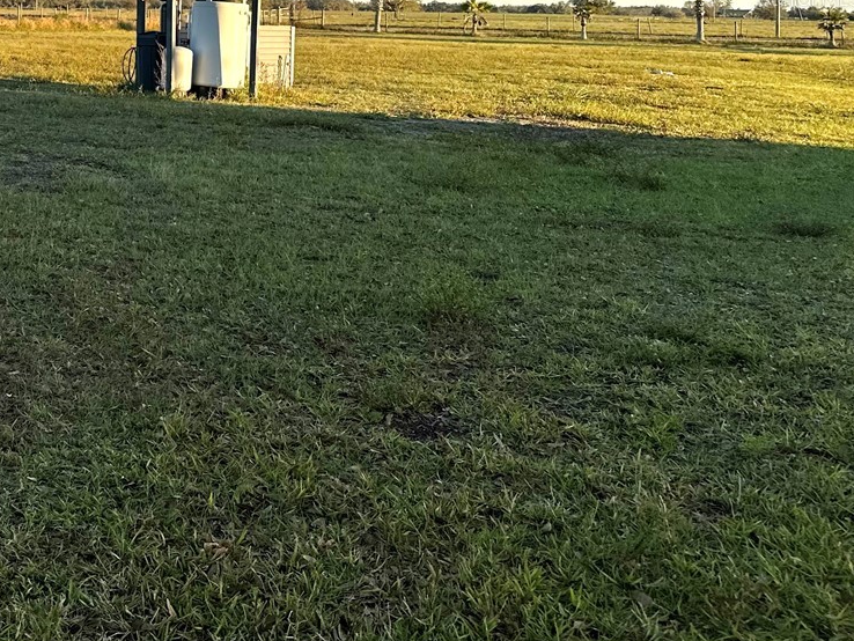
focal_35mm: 52
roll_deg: -0.9
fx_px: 1283
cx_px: -59
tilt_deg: +1.2
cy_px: -3
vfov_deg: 26.5
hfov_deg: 32.8
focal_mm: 6.86
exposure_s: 1/2028
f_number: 1.78
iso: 80
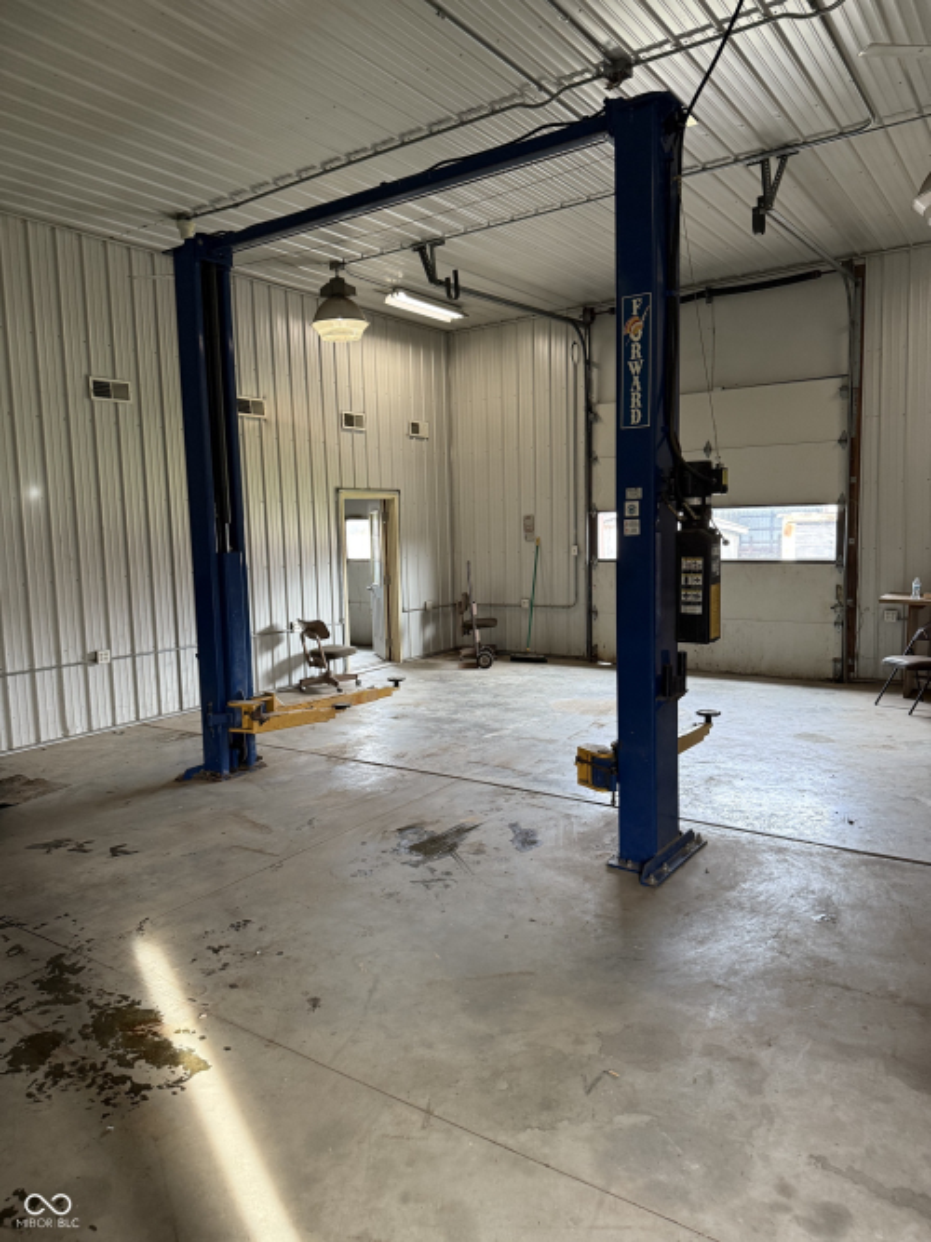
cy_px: 621
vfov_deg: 71.6
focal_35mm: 24
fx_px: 861
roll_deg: +0.9
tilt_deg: -1.5
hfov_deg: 56.8
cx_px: 466
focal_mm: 6.76
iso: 320
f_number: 1.78
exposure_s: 1/60
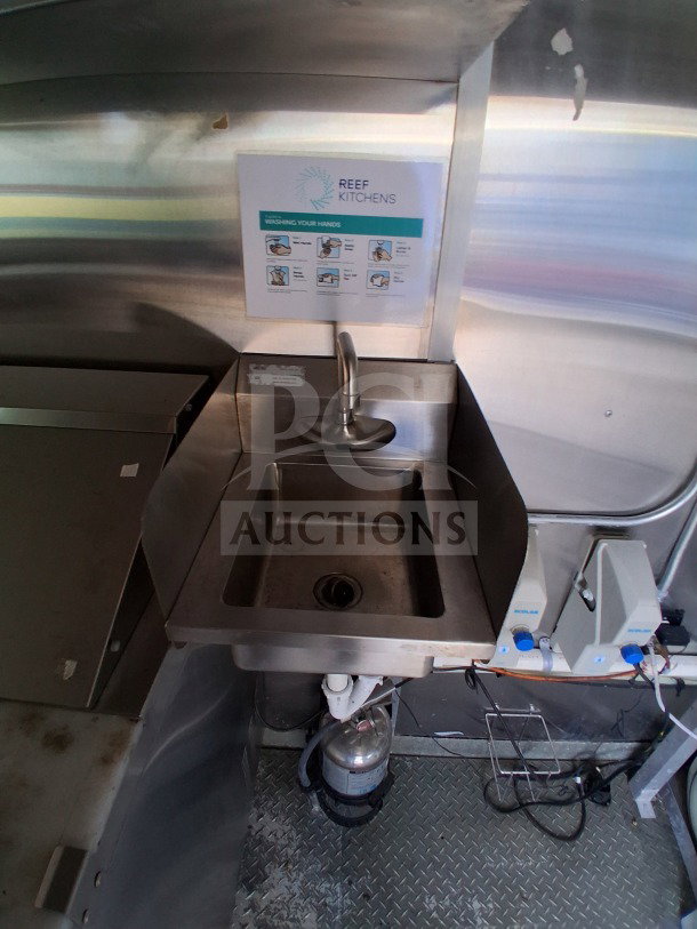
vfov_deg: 91.0
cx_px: 348
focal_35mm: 17
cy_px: 464
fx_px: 456
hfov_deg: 74.7
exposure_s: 1/40
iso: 160
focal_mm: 1.4
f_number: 2.2
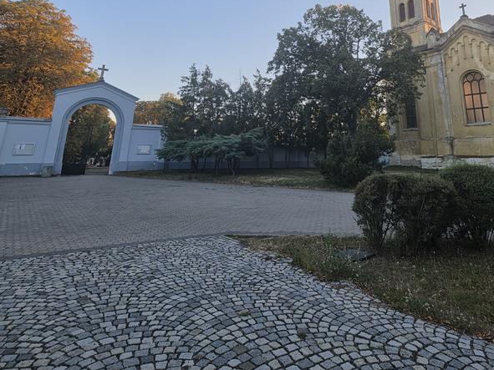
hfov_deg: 75.0
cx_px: 310
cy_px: 67
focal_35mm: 22
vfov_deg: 56.1
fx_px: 314
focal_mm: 2.2
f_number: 1.9
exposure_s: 1/280
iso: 32
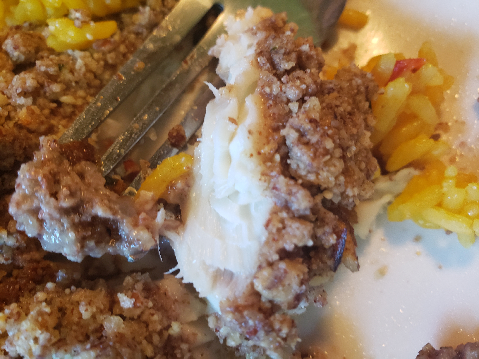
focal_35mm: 26
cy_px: 180
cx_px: 240
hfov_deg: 67.3
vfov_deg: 53.1
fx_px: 360
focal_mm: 4.3
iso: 250
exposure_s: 1/24
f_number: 2.4
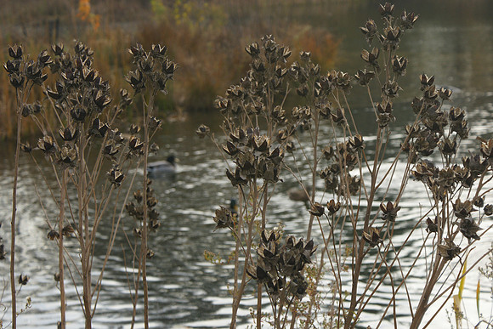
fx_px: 1438
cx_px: 246
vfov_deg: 13.0
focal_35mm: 105
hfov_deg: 19.5
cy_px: 164
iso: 400
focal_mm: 70
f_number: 8
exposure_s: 1/250
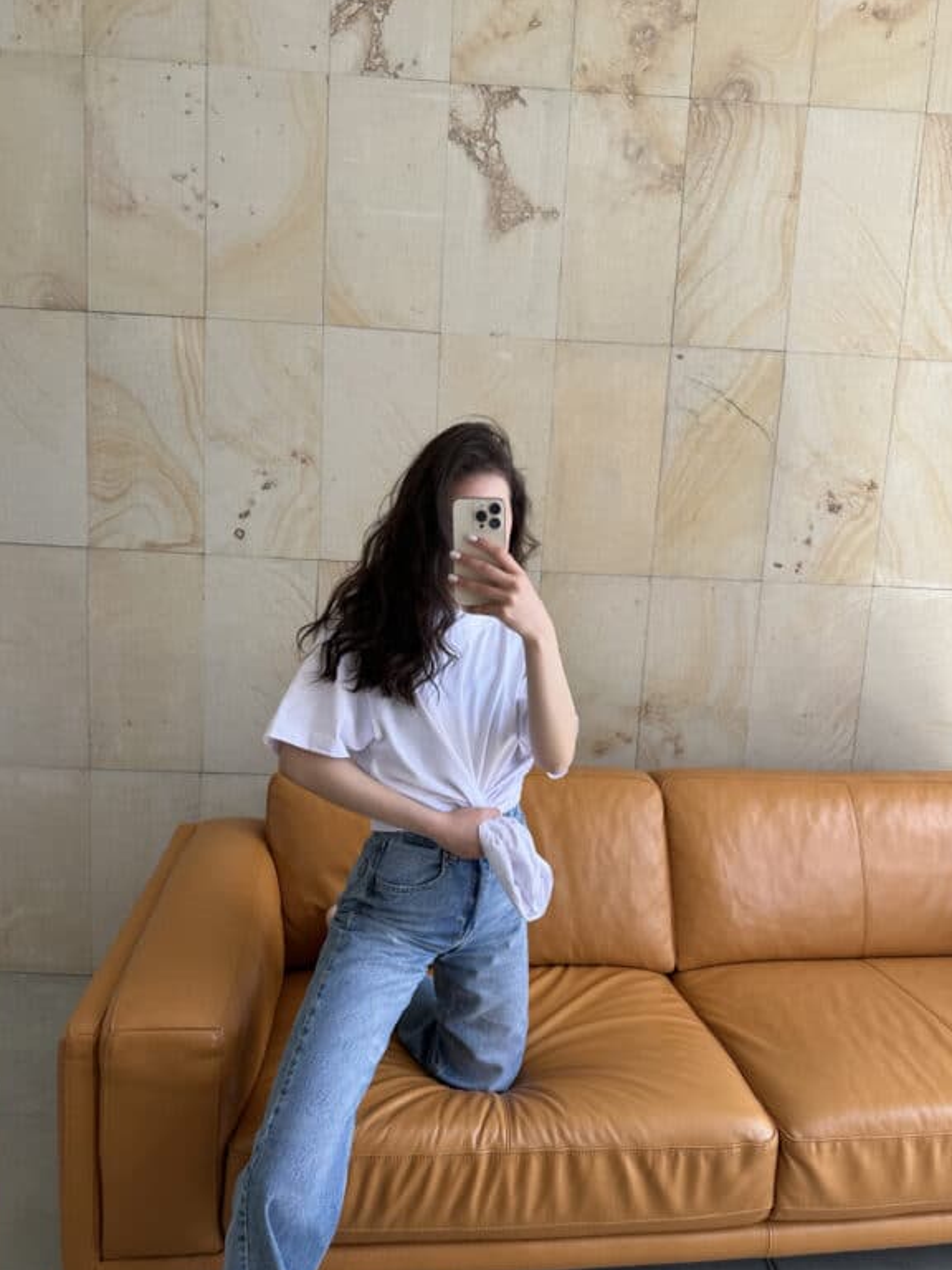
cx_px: 483
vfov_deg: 69.4
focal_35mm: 25
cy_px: 653
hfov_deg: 54.9
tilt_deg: -7.0
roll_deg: -3.6
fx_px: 917
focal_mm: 6.86
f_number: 1.78
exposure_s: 1/121
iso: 64
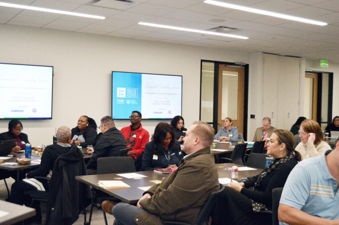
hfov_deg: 43.6
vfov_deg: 29.8
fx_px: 423
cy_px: 112
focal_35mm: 45
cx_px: 170
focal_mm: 30
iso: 3200
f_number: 4.2
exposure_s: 1/400
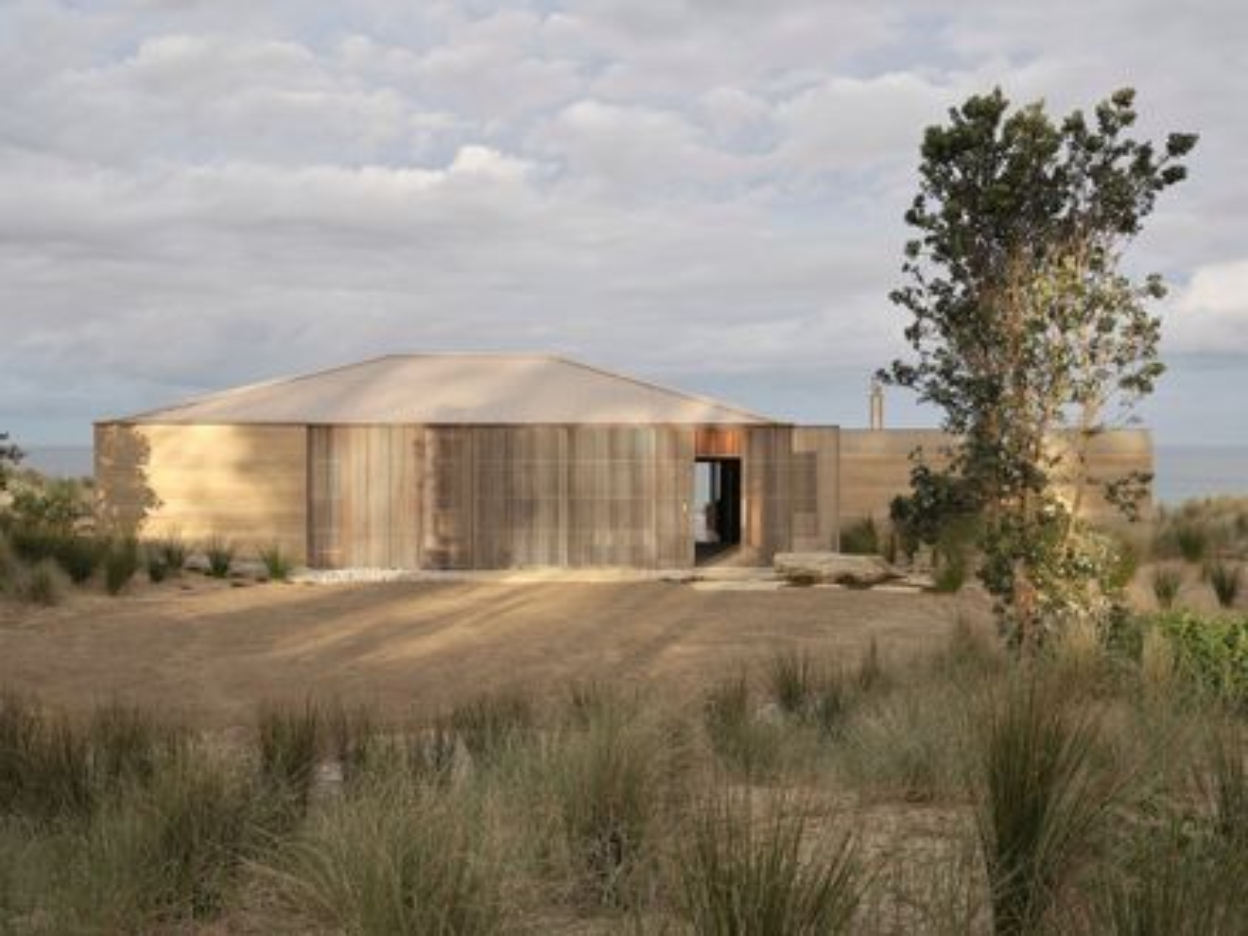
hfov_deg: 51.4
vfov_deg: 39.7
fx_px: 1298
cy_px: 468
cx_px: 624
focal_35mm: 36
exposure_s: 1/15
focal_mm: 45
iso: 160
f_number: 16
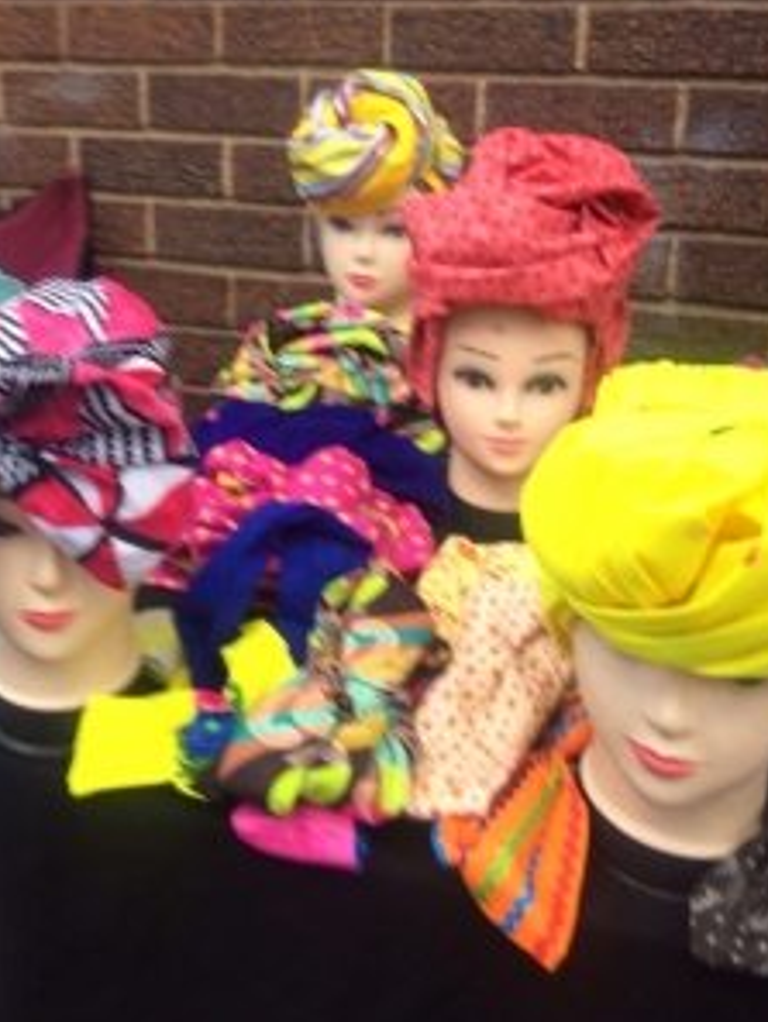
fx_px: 1360
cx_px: 212
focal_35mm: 46
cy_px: 222
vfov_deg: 39.8
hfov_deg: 31.1
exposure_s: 1/151
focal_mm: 4.15
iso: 32
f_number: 2.2
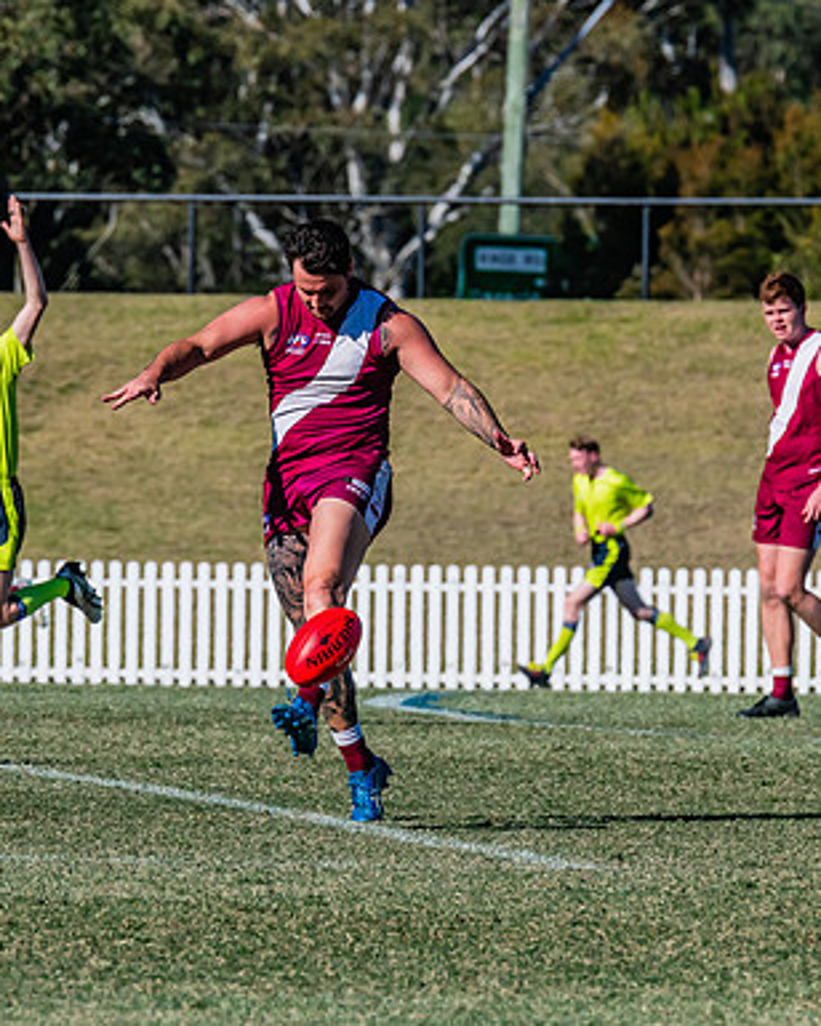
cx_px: 323
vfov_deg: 3.0
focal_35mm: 636
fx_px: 19317
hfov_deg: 2.4
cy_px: 504
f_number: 13
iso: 800
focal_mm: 420
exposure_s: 1/1600
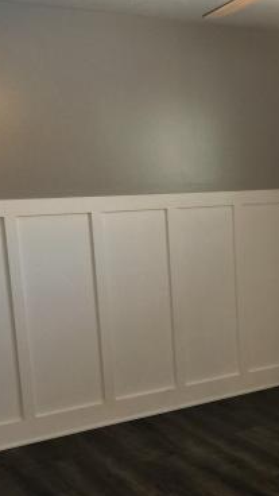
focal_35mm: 55
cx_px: 288
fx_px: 723
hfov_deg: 21.0
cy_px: 318
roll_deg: +0.2
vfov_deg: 37.6
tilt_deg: -11.6
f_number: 2.2
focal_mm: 4.15
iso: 64
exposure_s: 1/15
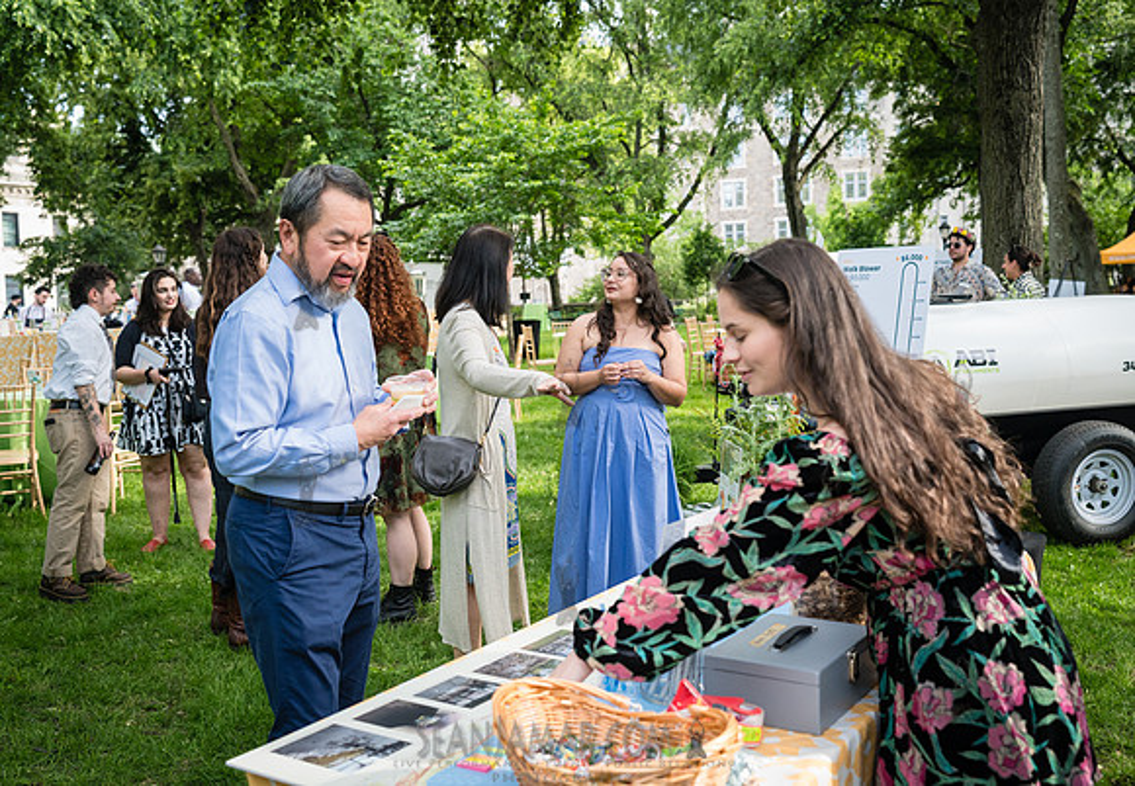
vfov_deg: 37.7
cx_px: 543
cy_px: 393
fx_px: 1153
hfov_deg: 52.4
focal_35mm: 36
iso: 1600
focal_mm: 35
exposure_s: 1/1000
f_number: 4
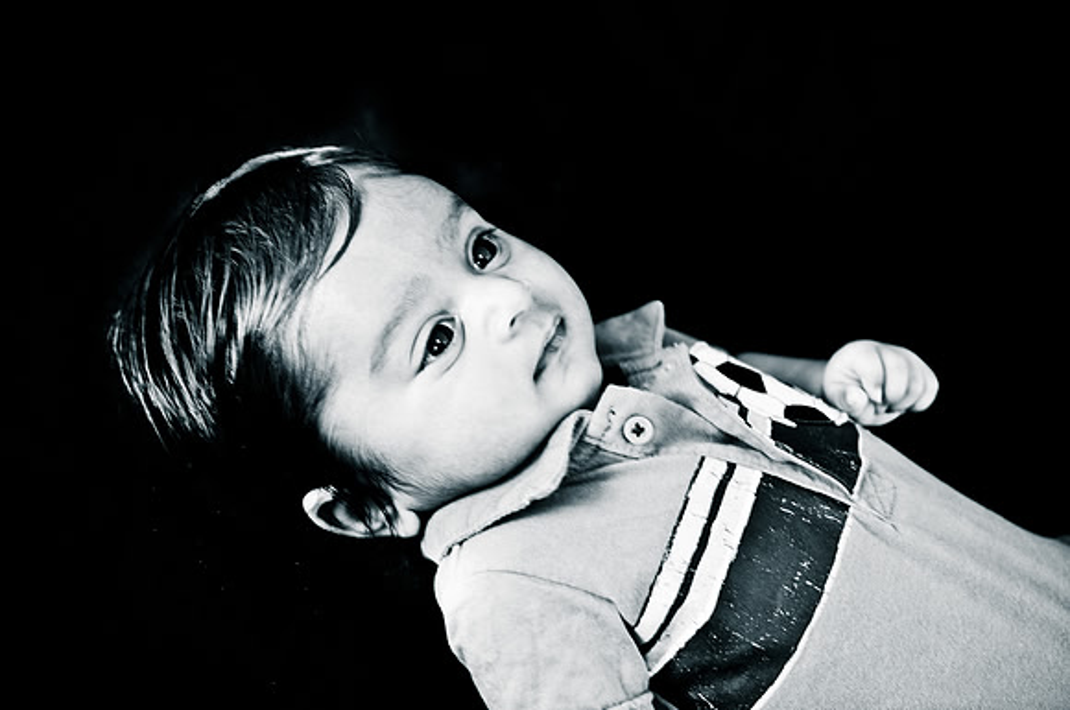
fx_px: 1692
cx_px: 535
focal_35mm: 57
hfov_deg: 35.1
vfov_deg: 23.7
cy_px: 355
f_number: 2.8
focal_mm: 38
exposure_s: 1/20
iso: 100
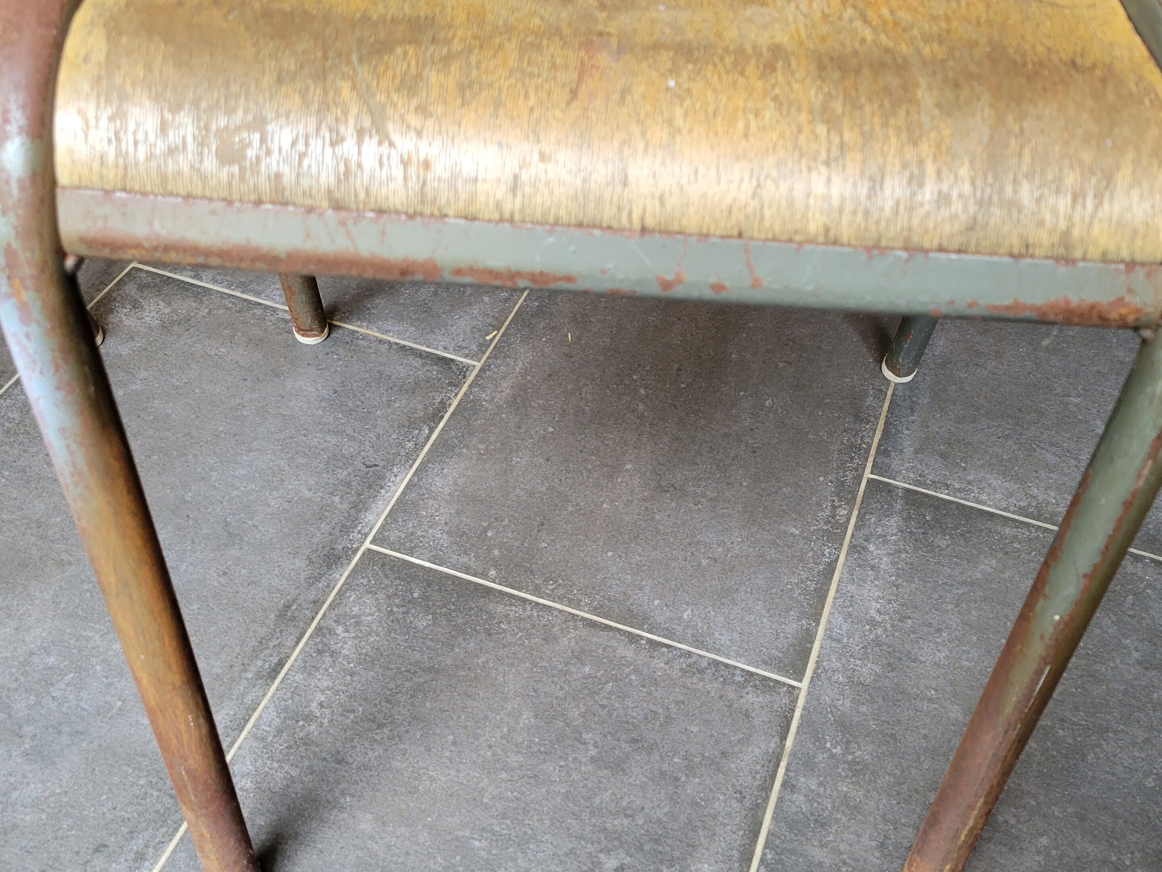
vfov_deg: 39.5
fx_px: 1208
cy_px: 522
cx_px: 631
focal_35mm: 36
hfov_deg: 51.3
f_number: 1.8
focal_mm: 5.4
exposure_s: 1/100
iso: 125
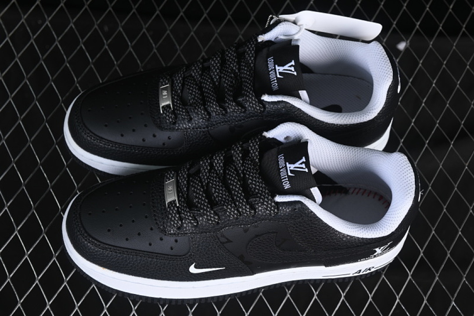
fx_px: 987
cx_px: 237
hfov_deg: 27.0
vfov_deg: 18.2
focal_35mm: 75
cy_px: 158
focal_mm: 50
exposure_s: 1/50
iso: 160
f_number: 6.3
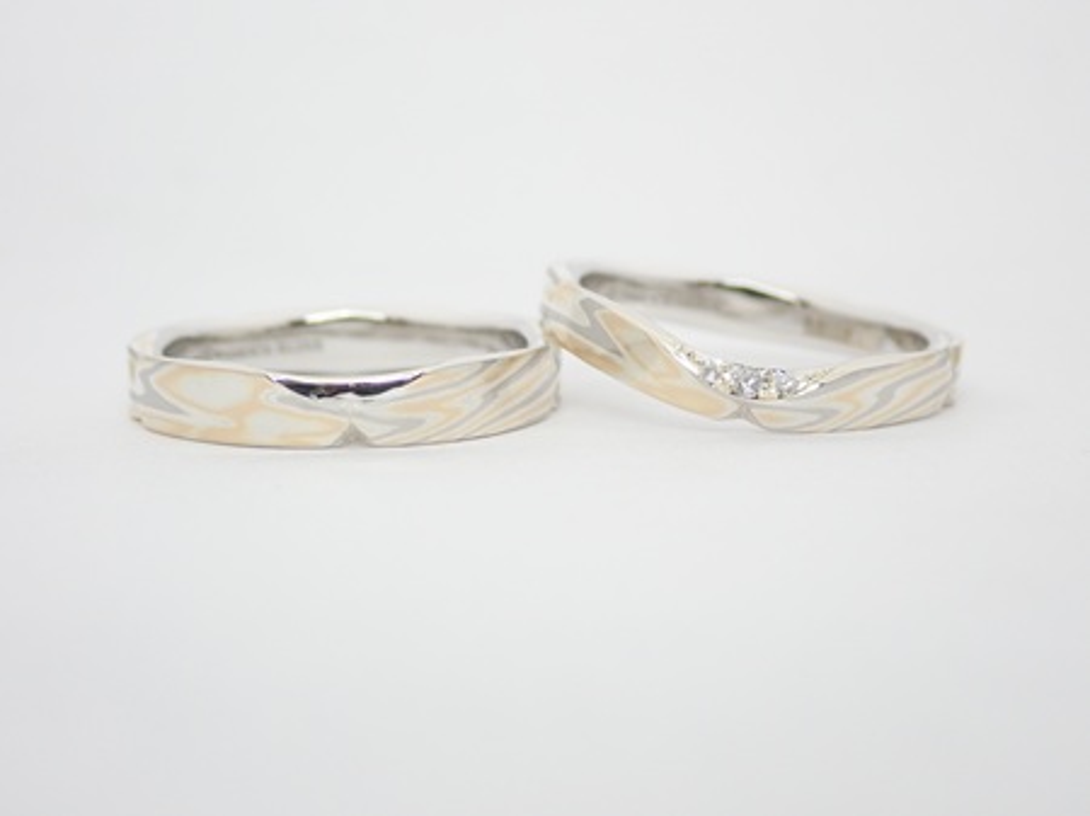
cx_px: 545
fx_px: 2423
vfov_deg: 19.1
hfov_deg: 25.3
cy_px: 408
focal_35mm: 77
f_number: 4.1
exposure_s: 1/100
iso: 200
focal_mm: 13.65
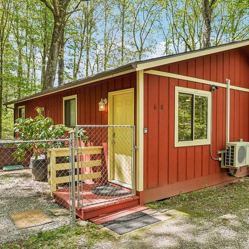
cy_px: 131
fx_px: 228
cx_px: 152
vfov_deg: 57.3
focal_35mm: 28
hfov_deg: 56.8
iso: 100
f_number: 8
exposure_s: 1/40
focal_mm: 10
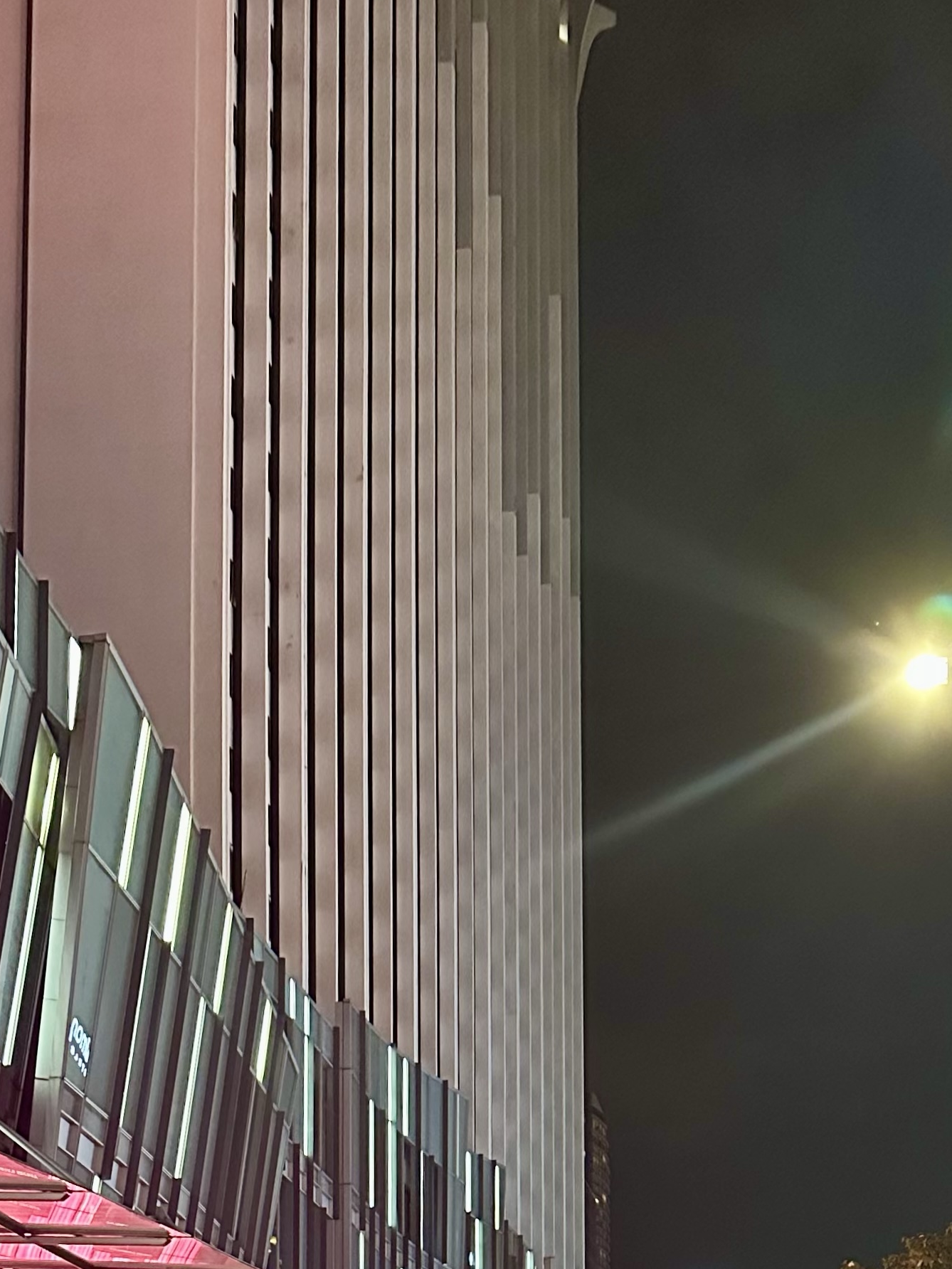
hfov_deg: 29.5
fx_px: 1797
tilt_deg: +8.8
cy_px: 1283
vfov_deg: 35.1
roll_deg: -0.8
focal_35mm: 49
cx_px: 615
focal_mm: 6.86
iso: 800
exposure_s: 1/50
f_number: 1.78
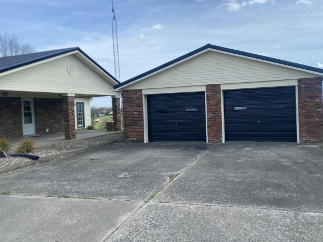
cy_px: 115
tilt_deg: -2.4
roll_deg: +1.9
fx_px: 280
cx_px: 181
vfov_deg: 46.7
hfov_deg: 59.8
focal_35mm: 30
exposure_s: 1/2688
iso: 32
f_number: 1.8
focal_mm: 4.25
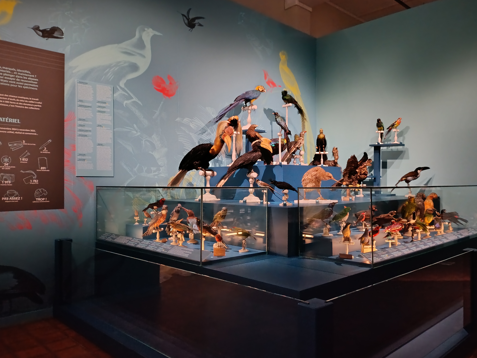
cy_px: 179
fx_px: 386
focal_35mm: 28
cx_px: 263
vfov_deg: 49.8
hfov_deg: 63.3
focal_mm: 4.71
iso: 2500
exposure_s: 1/20
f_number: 1.7
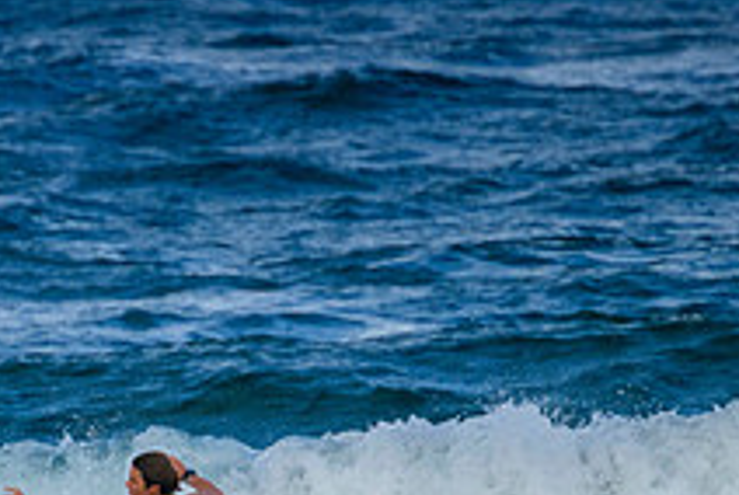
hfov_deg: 0.9
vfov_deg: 0.6
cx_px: 21
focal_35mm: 2186
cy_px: 619
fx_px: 44935
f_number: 11
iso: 1250
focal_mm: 800
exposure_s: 1/1600
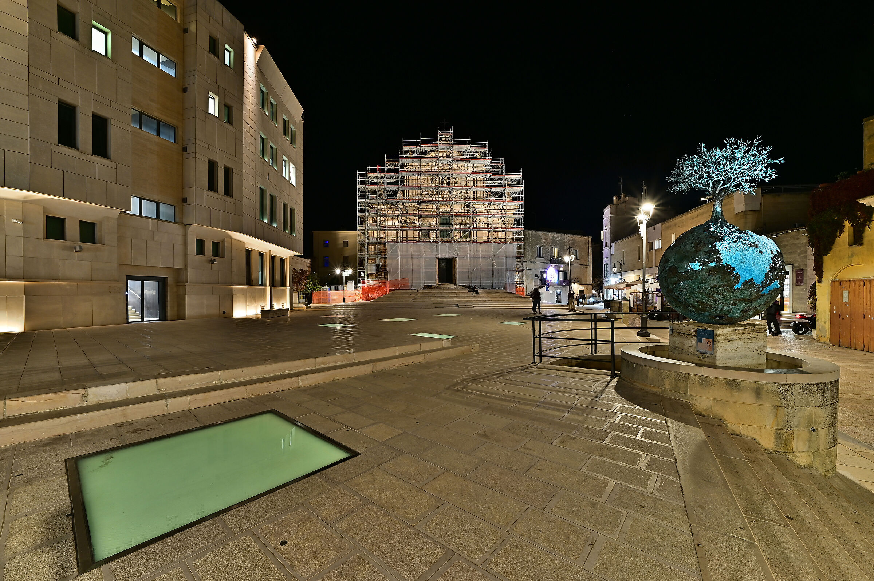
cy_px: 290
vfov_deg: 81.1
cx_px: 437
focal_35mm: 14
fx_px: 340
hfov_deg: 104.3
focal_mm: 14
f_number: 11
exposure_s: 3
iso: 100
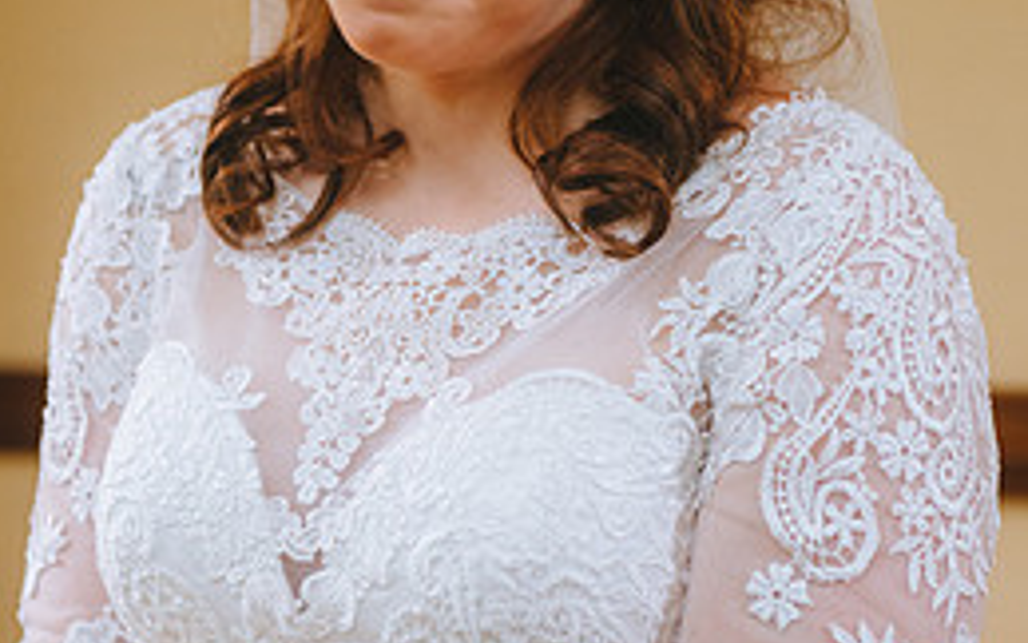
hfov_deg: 16.8
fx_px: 3475
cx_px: 524
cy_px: 254
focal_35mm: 124
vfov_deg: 10.6
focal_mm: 70
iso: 1600
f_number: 3.5
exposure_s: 1/80
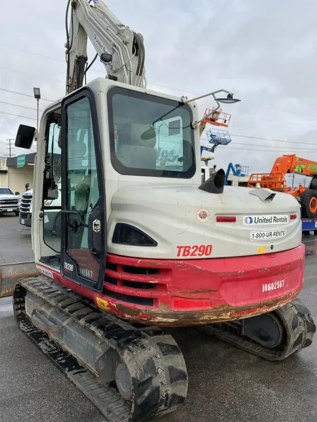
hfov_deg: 49.8
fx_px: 342
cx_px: 158
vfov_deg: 63.4
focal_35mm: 28
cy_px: 211
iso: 20
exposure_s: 1/1130
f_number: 1.8
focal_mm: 3.99
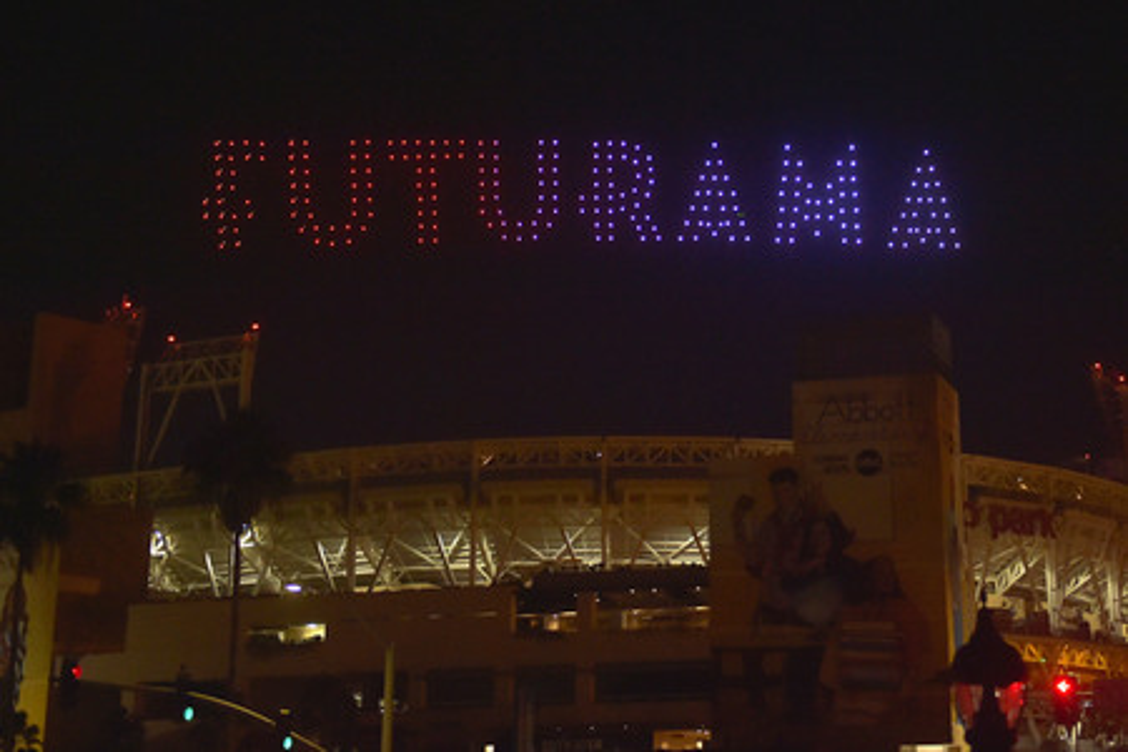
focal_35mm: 48
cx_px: 564
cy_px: 376
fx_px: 1504
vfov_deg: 28.1
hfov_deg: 41.1
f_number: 2.8
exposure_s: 1/250
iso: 2500
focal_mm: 48
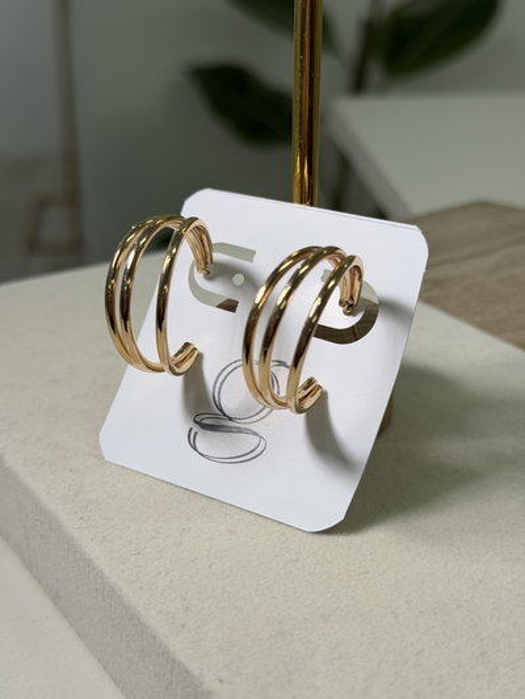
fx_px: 970
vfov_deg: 39.6
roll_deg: -1.6
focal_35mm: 48
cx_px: 262
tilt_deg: -27.7
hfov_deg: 30.3
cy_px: 350
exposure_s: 1/138
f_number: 1.78
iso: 50
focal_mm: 6.76
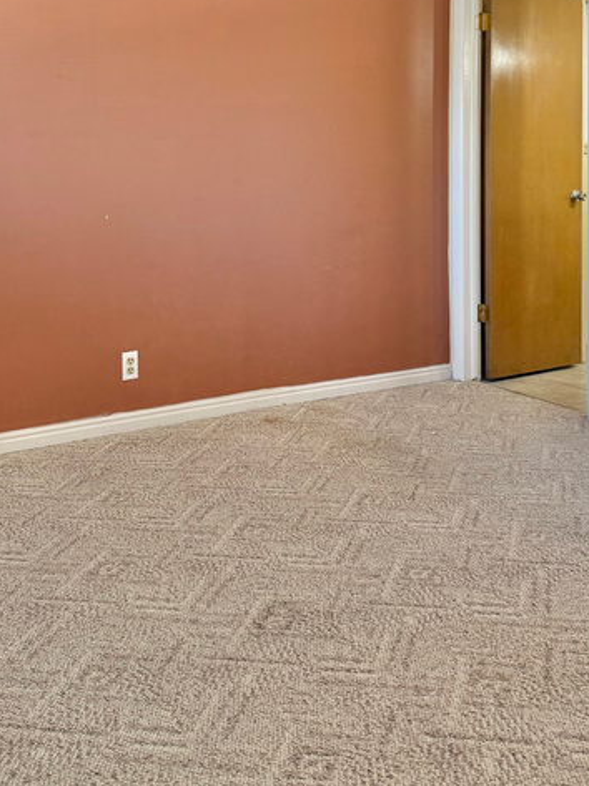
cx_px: 233
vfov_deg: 45.8
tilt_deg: +0.6
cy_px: 174
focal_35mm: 39
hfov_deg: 36.6
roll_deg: +0.9
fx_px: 886
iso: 200
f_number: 1.78
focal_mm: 6.76
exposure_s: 1/137
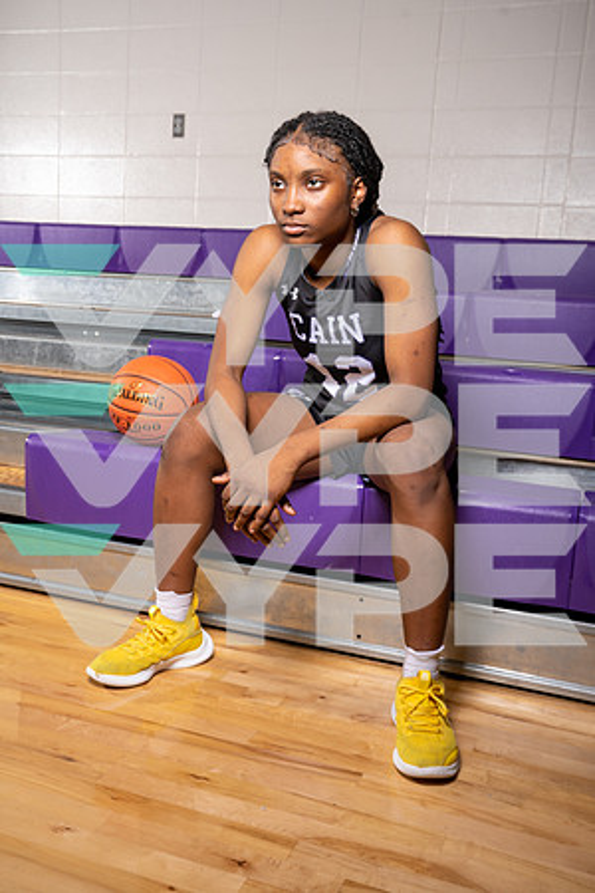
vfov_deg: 54.4
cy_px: 446
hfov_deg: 37.9
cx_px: 298
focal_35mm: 35
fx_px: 868
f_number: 7.1
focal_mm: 35
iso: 320
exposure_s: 1/250
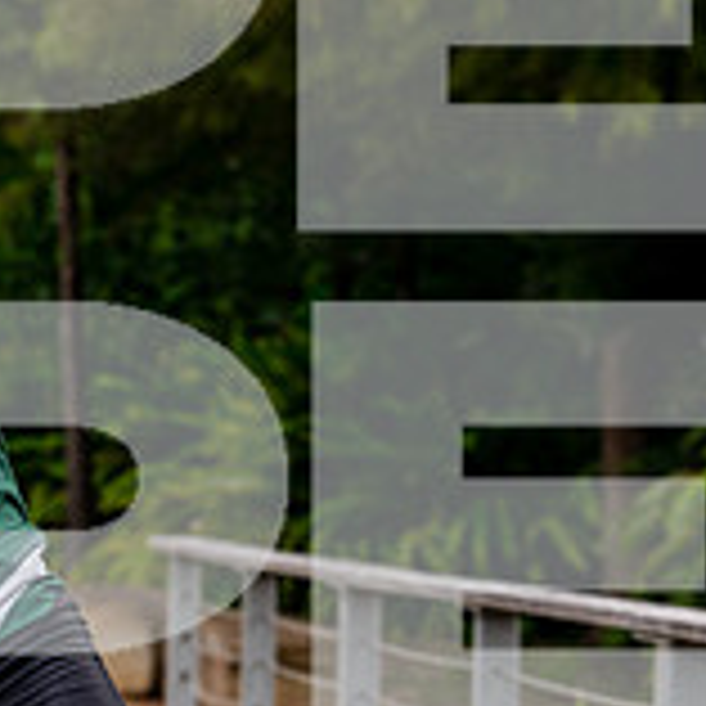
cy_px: 542
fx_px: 3484
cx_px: -315
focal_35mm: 151
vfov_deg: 11.5
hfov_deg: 11.2
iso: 100
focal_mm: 48
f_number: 5
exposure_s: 1/200
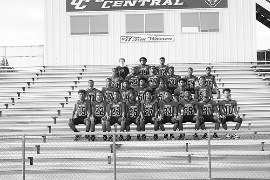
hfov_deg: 37.5
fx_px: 398
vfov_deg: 25.5
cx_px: 135
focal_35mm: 53
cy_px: 90
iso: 200
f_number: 4
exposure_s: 1/400
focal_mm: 35
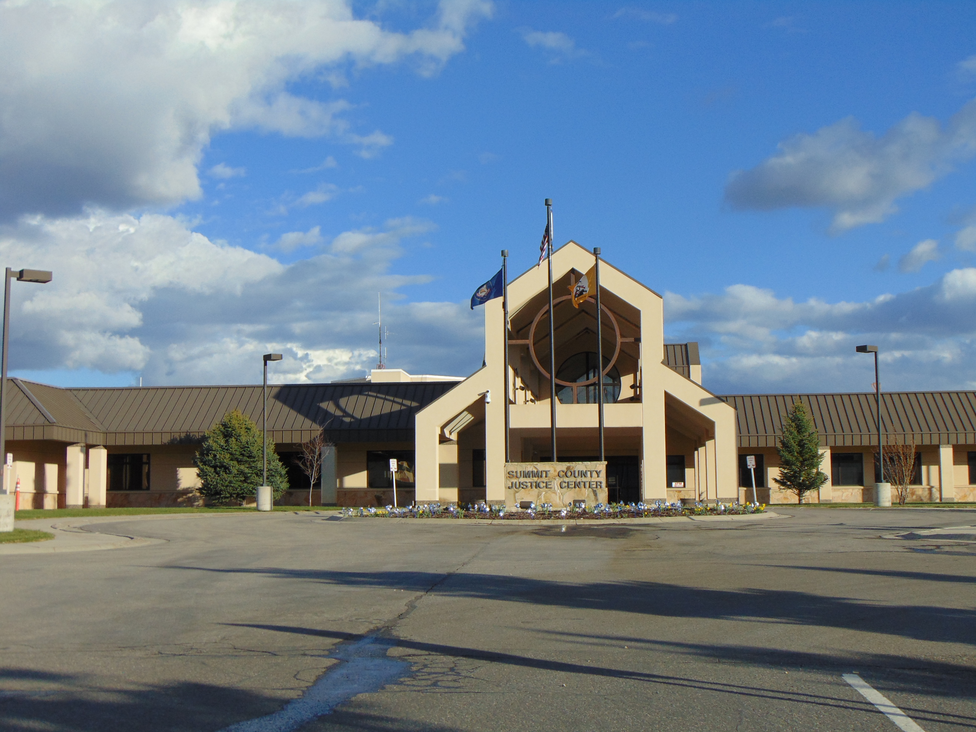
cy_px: 366
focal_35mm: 50
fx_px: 1410
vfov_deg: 29.1
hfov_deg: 38.2
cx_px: 488
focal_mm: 9
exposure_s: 1/200
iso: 80
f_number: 9
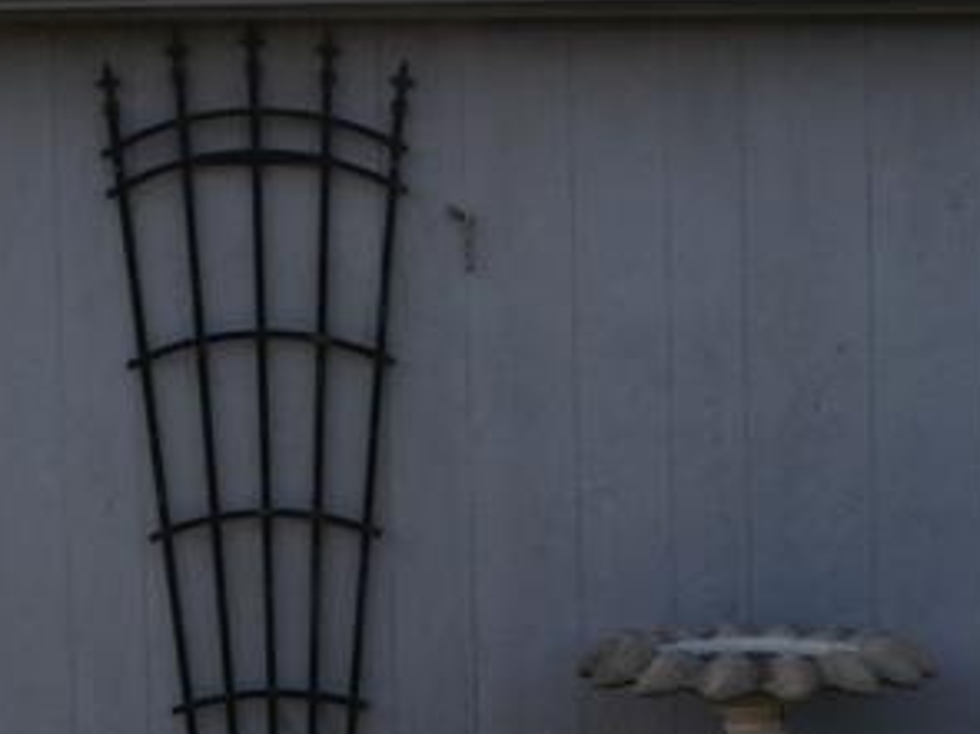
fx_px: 3113
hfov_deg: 17.1
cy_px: 370
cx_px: 1183
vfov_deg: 13.5
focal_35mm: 110
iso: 800
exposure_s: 1/500
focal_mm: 22
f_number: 11
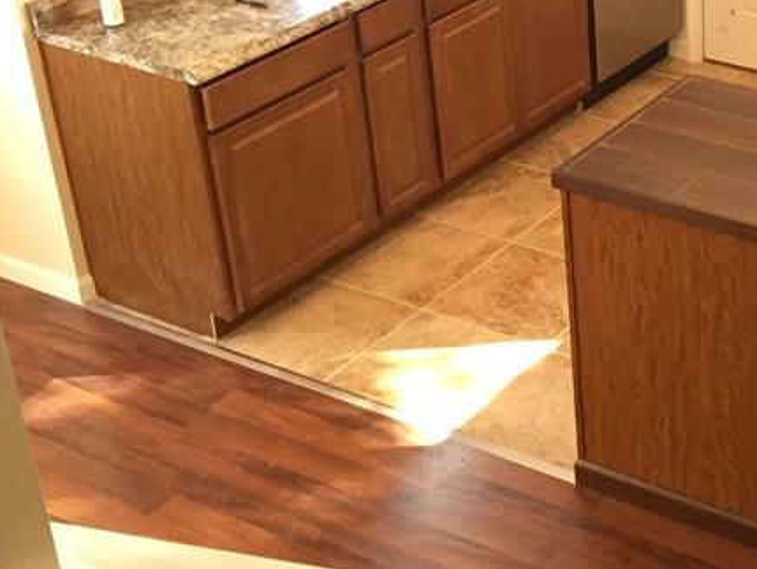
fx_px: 1510
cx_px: 827
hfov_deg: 26.1
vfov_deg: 21.0
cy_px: 93
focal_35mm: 69
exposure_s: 1/30
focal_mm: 4.15
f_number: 2.2
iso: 100
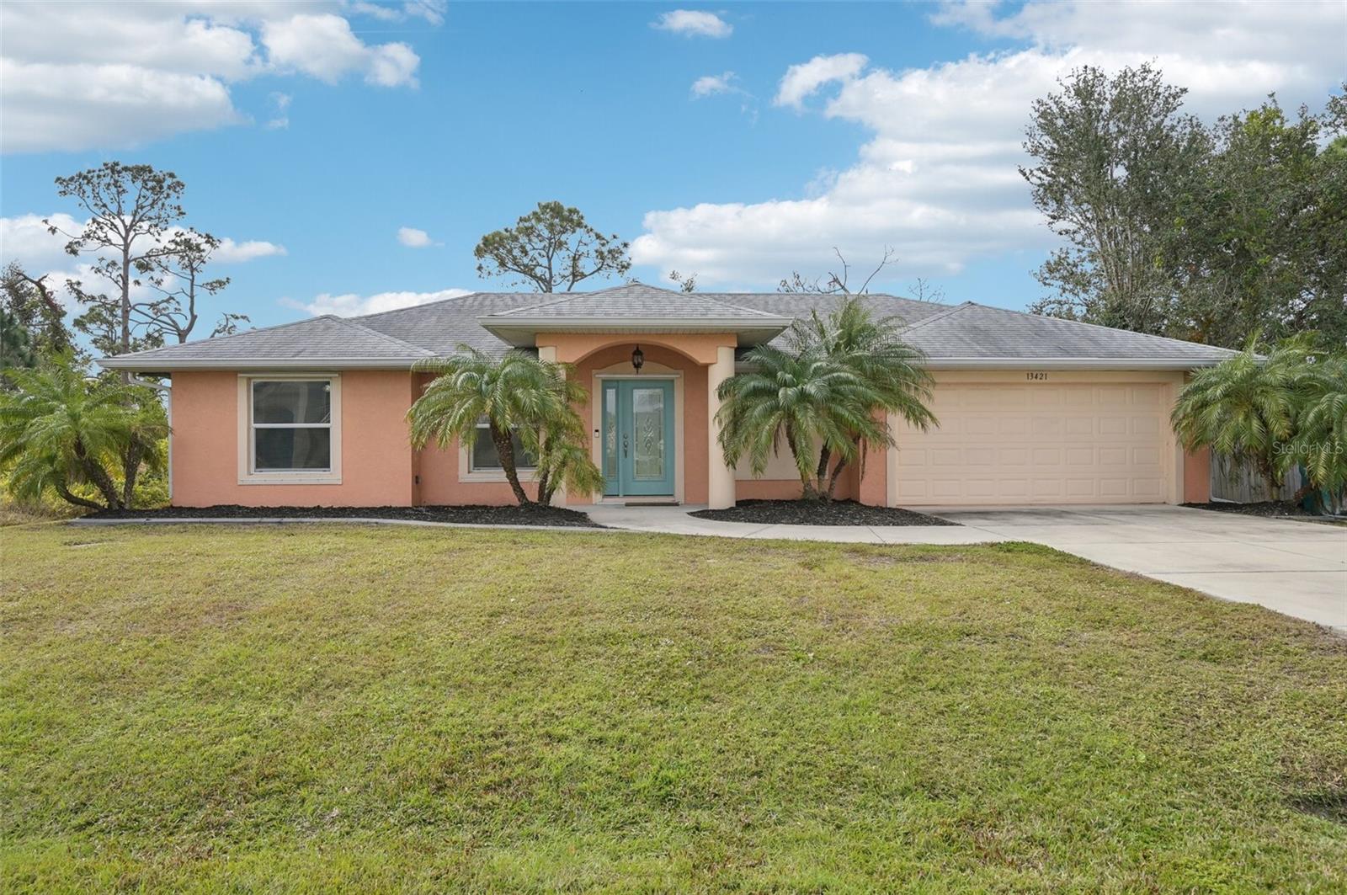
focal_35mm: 22
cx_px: 674
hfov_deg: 77.4
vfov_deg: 56.0
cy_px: 448
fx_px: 841
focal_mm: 22.5
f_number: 8
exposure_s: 1/1000
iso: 400
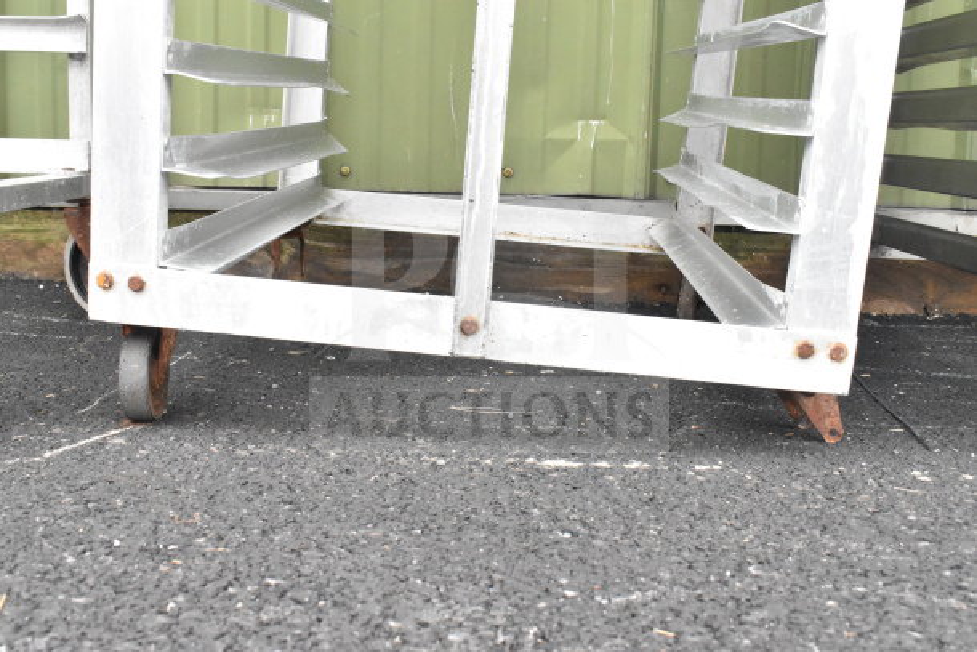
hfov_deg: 47.9
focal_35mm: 40
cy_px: 326
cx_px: 488
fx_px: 1099
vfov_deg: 33.0
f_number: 13
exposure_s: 1/500
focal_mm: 27
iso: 6400
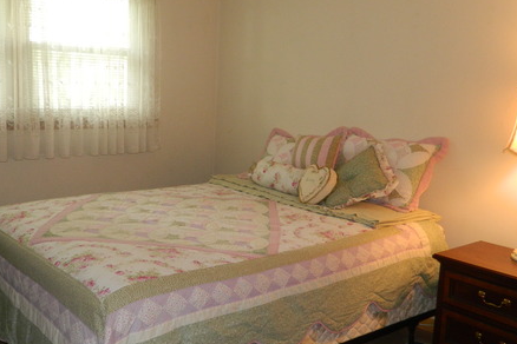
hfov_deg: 50.3
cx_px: 204
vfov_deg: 35.0
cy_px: 183
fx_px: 546
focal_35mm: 38
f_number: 3.1
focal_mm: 4.5
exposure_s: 1/30
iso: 160
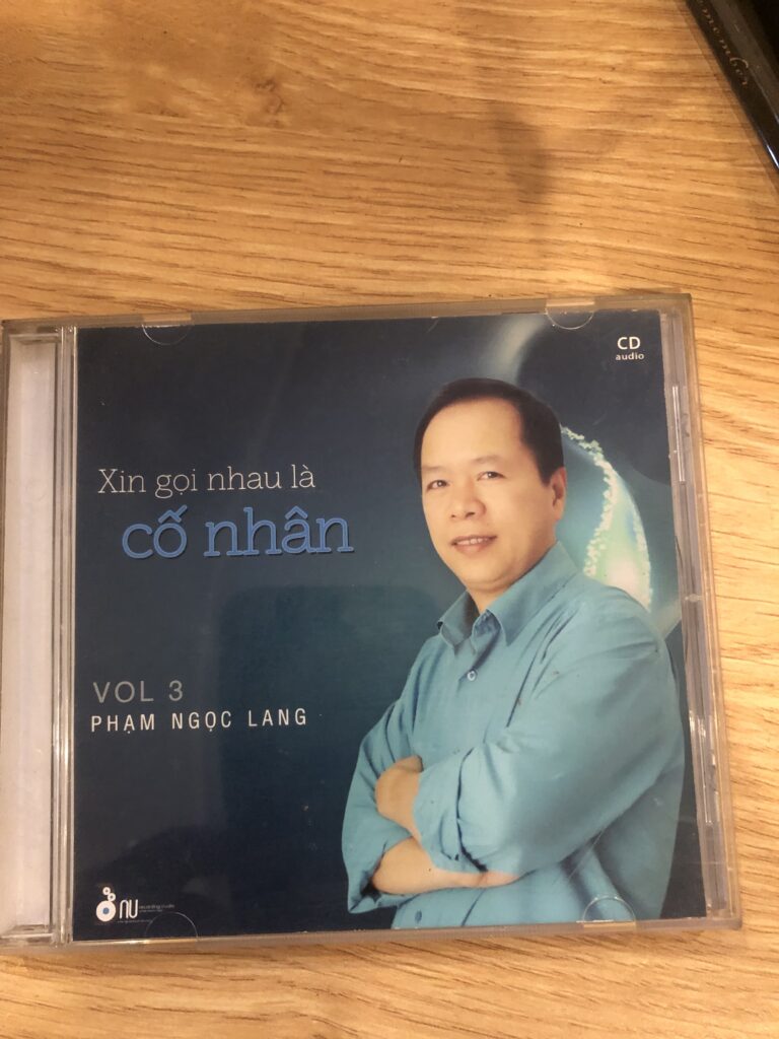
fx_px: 840
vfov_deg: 63.4
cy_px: 520
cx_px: 390
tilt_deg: -84.2
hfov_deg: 49.7
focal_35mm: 28
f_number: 1.8
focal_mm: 4
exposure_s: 1/11
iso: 100
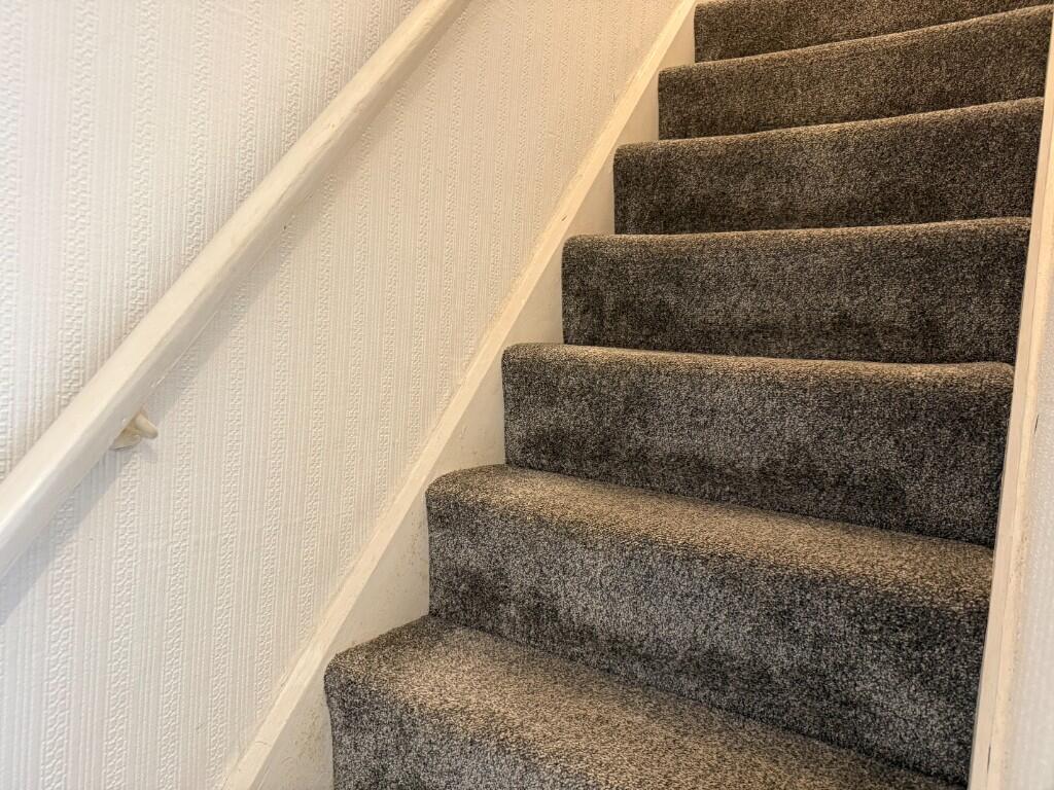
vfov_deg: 56.8
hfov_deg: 71.6
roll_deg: -4.9
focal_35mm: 24
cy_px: 395
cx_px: 527
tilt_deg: -3.0
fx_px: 731
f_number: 1.78
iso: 500
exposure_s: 1/50
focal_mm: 6.76
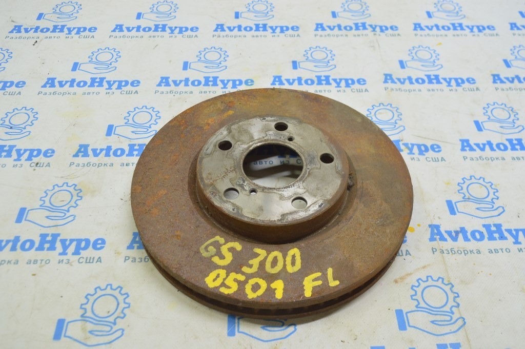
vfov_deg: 38.3
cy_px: 174
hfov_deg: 55.1
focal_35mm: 34
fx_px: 503
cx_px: 262
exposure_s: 1/20
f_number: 5.6
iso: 400
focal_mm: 23
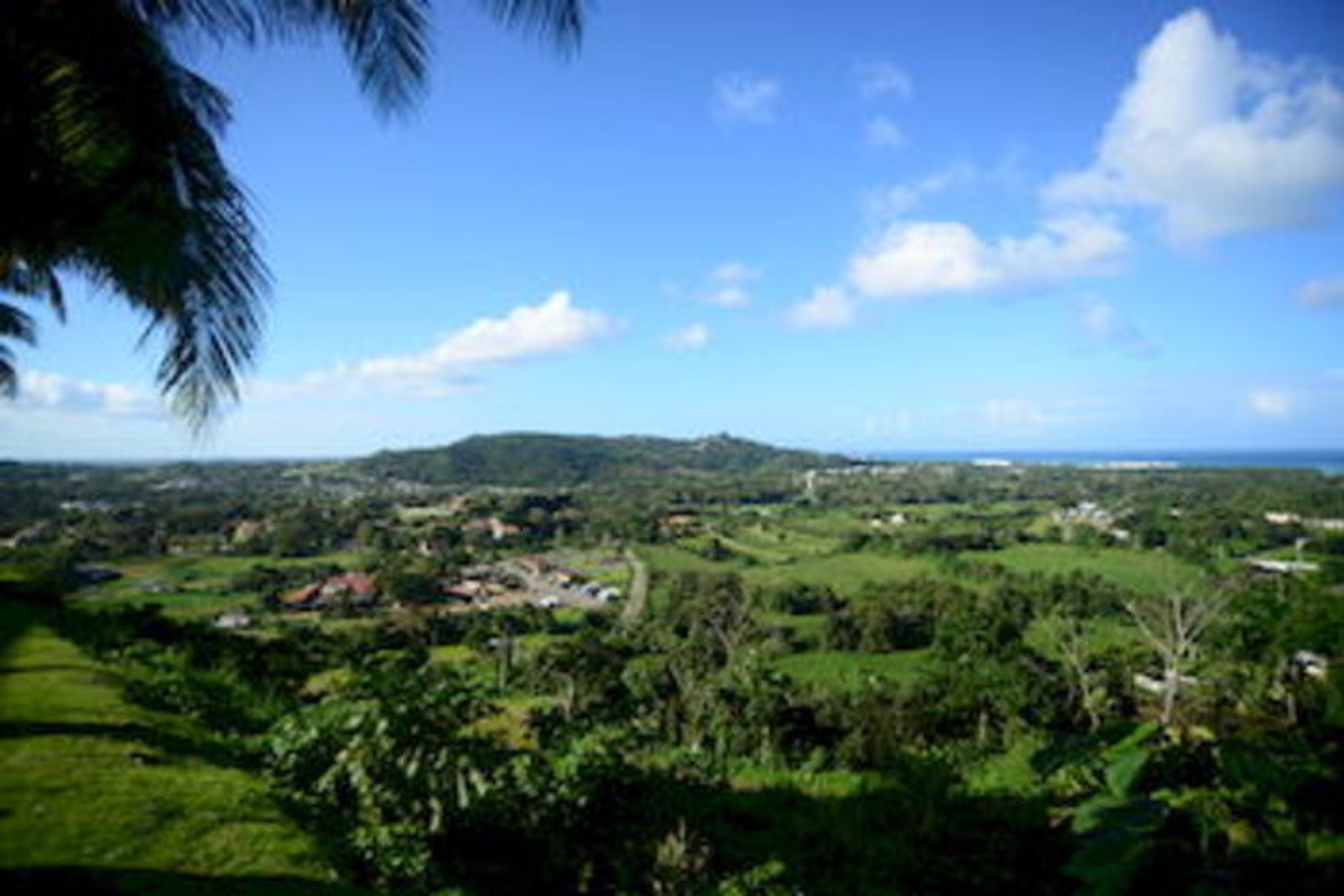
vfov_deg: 67.4
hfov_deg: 90.0
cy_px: 448
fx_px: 672
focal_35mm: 18
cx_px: 672
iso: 100
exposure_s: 1/640
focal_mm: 18
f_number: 3.5
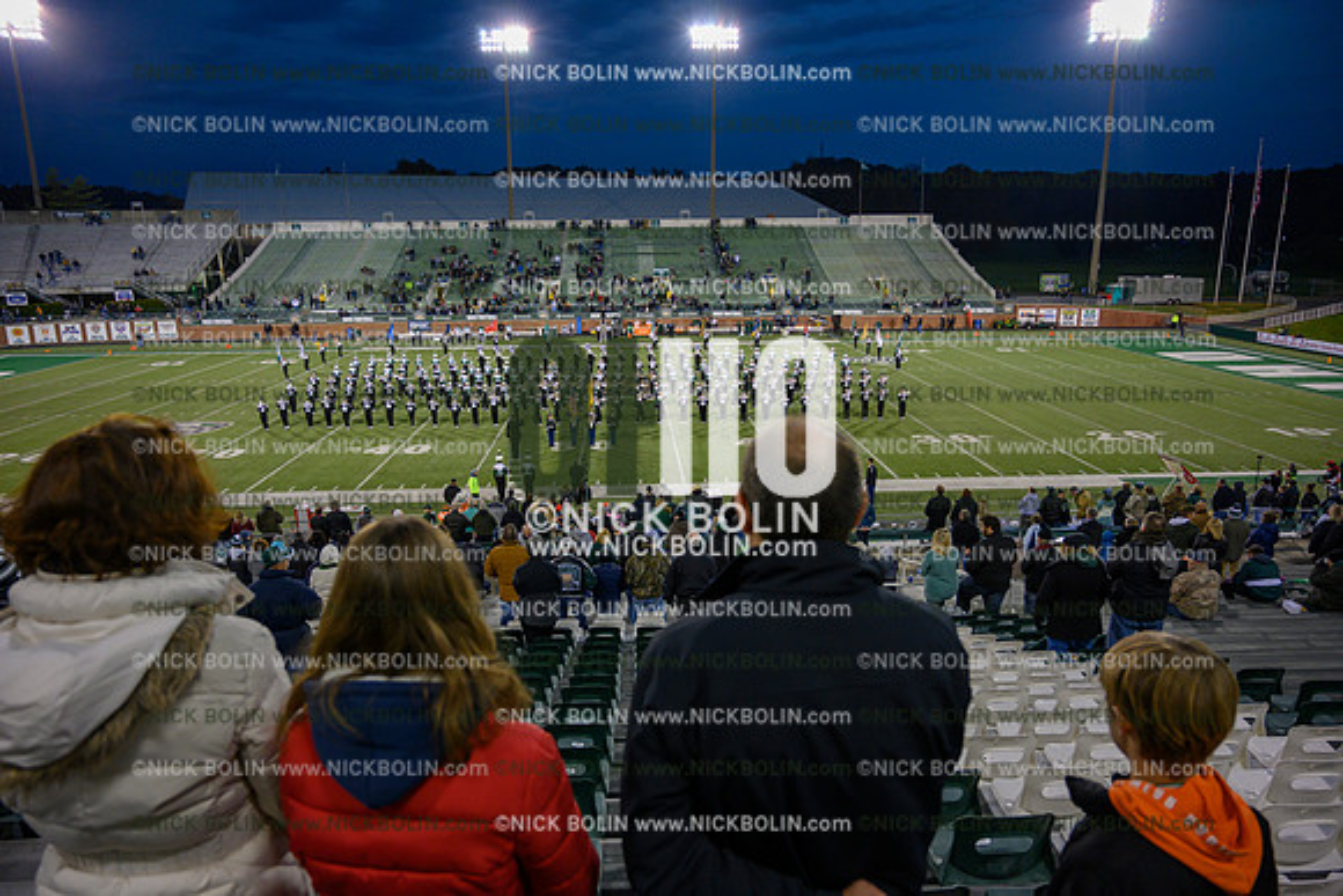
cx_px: 672
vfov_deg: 53.2
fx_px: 896
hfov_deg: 73.7
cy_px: 448
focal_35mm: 24
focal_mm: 24
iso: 2000
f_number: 4
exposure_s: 1/320
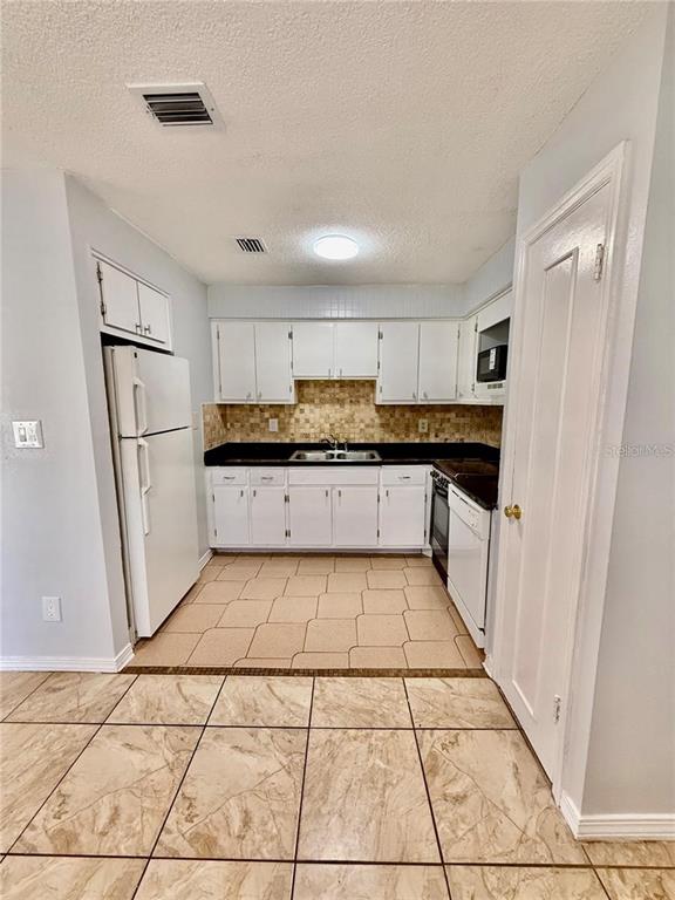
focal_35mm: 14
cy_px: 450
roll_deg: -0.7
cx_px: 338
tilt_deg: -6.7
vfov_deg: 102.1
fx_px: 364
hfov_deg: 85.7
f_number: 2.2
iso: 250
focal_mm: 2.22
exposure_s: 1/120
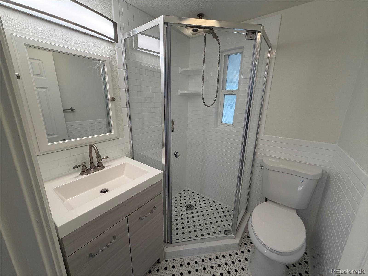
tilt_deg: -15.0
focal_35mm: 14
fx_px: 149
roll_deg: -0.7
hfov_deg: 102.1
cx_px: 184
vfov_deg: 85.7
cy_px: 138
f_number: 2.2
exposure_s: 1/120
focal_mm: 2.22
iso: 100
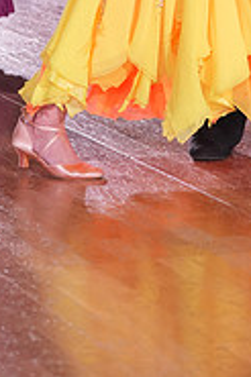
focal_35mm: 220
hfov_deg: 6.2
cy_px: -212
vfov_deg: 9.1
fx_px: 2305
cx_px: 187
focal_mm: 70
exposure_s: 1/500
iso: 2000
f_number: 4
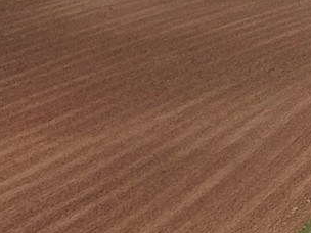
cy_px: -206
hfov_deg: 9.4
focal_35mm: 175
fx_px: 1572
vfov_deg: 8.1
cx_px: 865
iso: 100
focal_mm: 4.73
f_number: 2.2
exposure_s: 1/1698
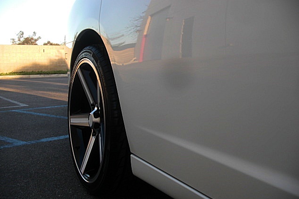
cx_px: 151
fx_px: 315
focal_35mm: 38
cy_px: 99
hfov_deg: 50.7
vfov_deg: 35.0
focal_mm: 6.3
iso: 50
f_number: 2.8
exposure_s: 1/125
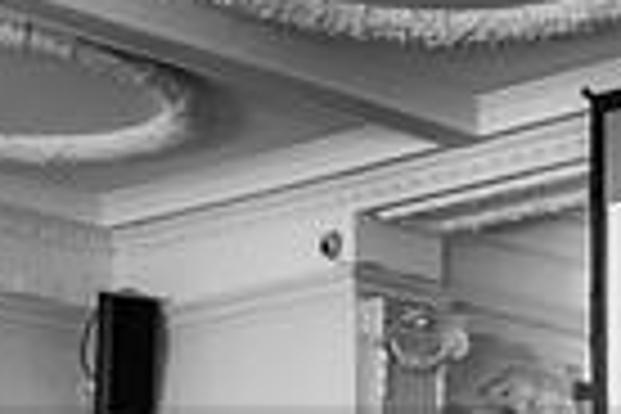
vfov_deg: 10.0
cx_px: 1004
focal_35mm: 126
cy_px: 839
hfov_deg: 14.8
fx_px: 2173
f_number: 2.8
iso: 4000
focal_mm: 28
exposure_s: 1/60
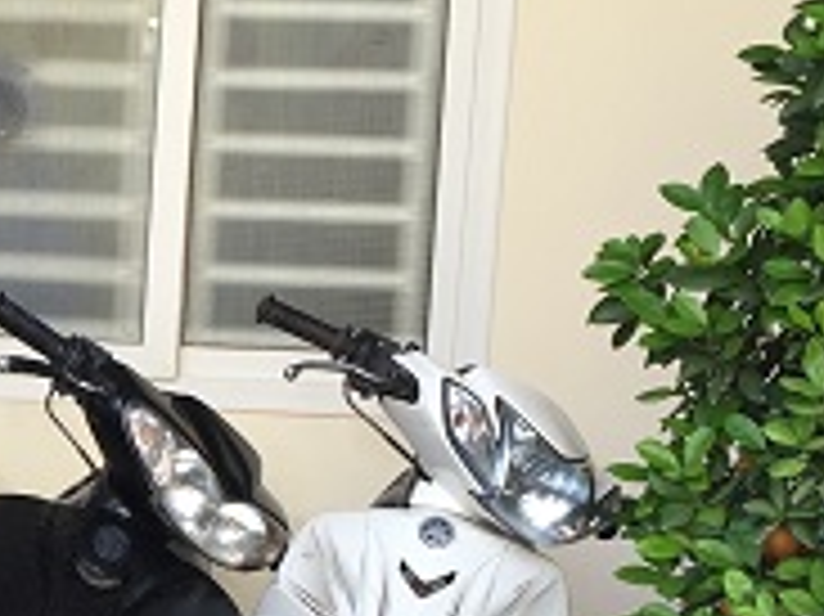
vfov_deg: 15.2
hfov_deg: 19.7
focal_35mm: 95
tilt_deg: -6.0
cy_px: 647
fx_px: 2260
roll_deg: -4.8
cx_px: -90
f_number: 2.2
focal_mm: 4.15
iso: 32
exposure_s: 1/165
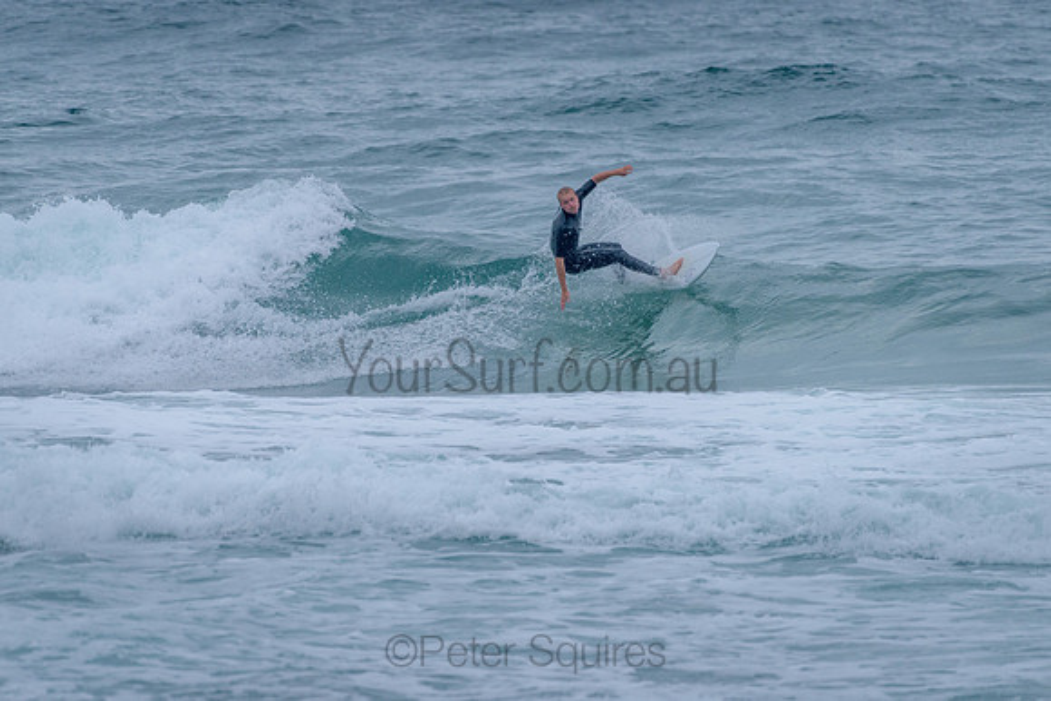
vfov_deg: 2.2
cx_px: 527
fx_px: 17893
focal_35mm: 613
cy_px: 272
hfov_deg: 3.4
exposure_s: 1/2000
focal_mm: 500
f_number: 5.6
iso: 1100
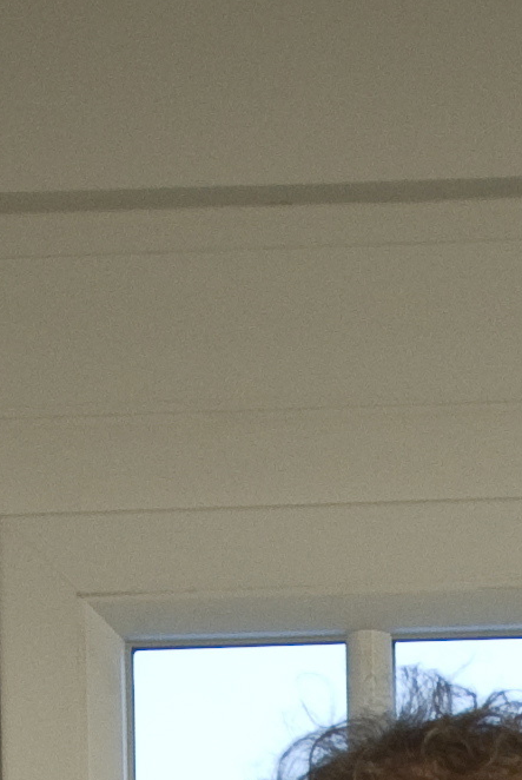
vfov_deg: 9.2
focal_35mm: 202
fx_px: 4380
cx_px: 495
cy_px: 1833
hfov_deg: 6.8
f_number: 3.5
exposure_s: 1/125
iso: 400
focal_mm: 23
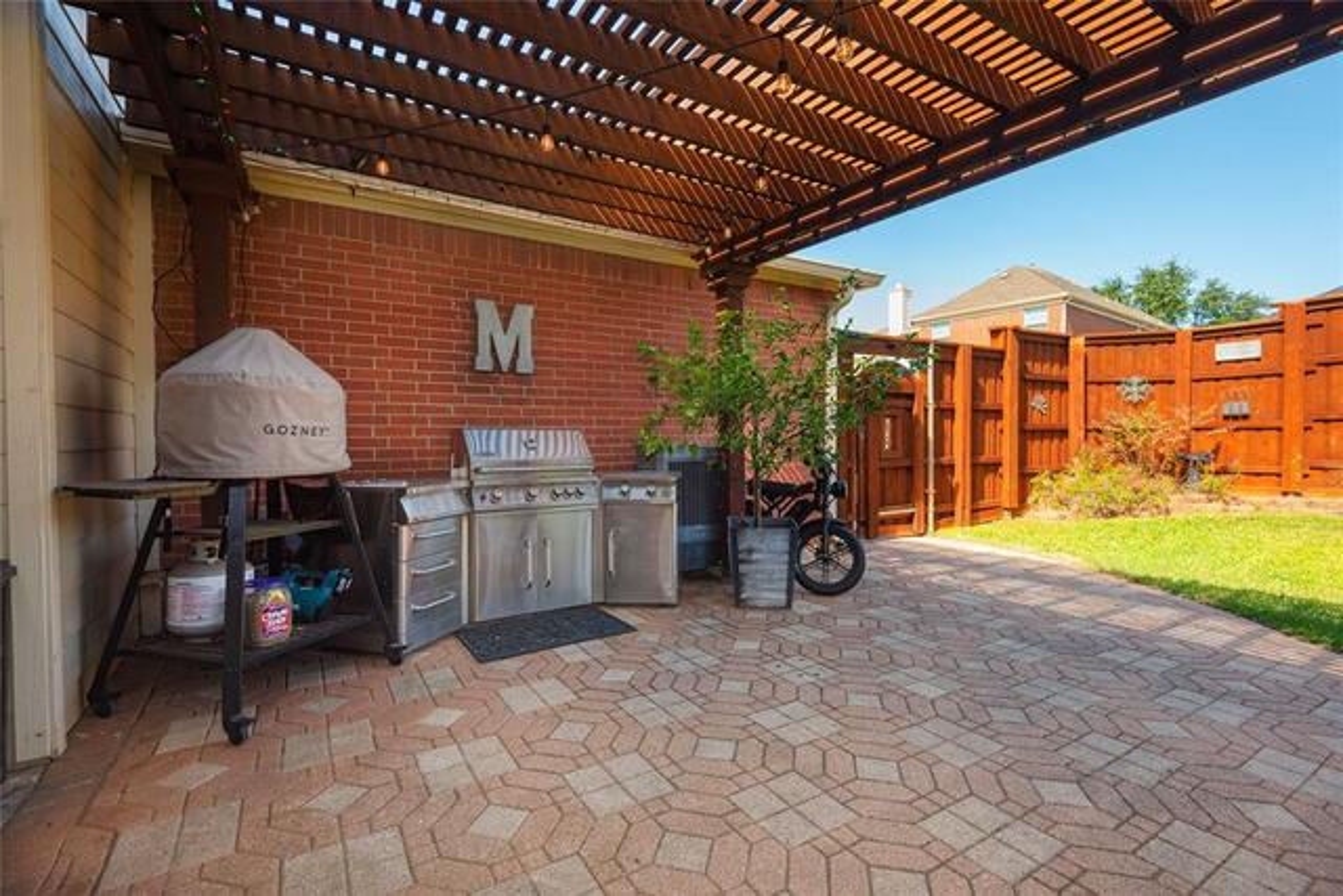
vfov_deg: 73.8
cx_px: 672
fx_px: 597
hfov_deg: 96.7
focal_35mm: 16
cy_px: 448
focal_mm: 16
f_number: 7.1
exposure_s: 1/80
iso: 100
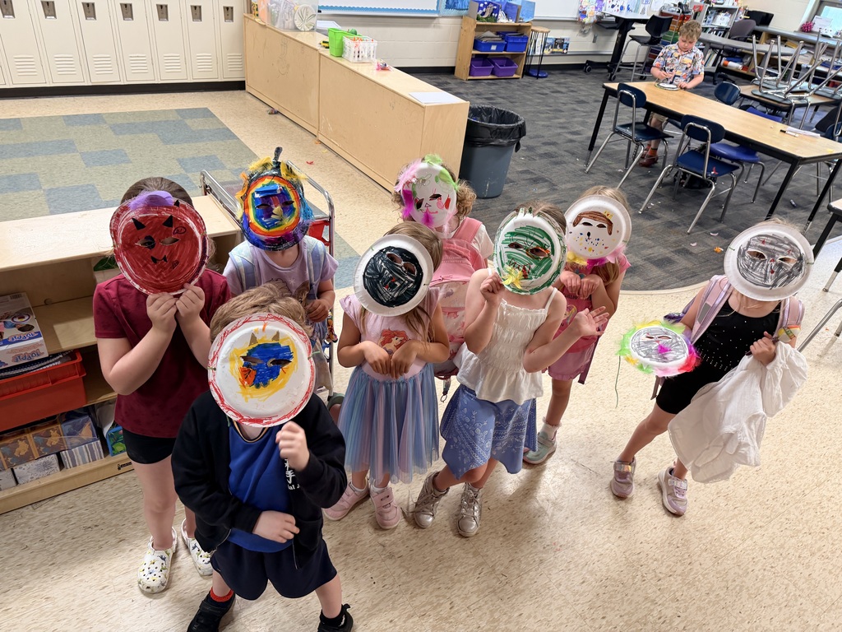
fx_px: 584
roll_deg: -7.3
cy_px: 316
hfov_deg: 71.6
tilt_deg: -35.5
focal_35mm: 24
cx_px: 421
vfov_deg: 56.8
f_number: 1.78
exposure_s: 1/60
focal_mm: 6.76
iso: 160
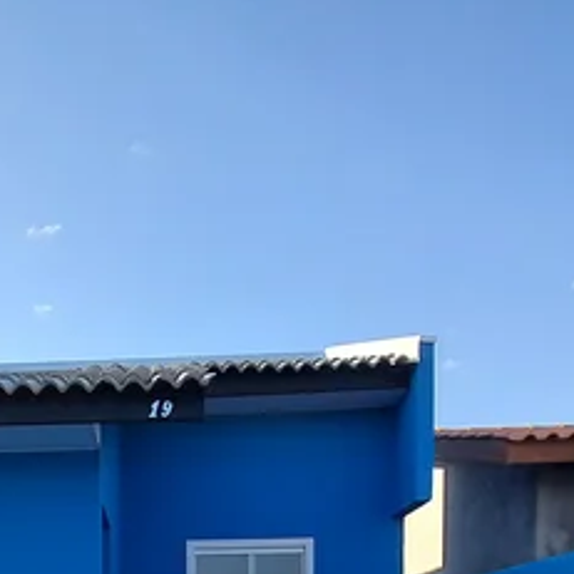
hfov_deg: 38.2
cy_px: 764
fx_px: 769
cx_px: 60
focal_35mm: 41
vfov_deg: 30.9
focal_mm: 1.74
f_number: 2.2
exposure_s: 1/758
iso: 50
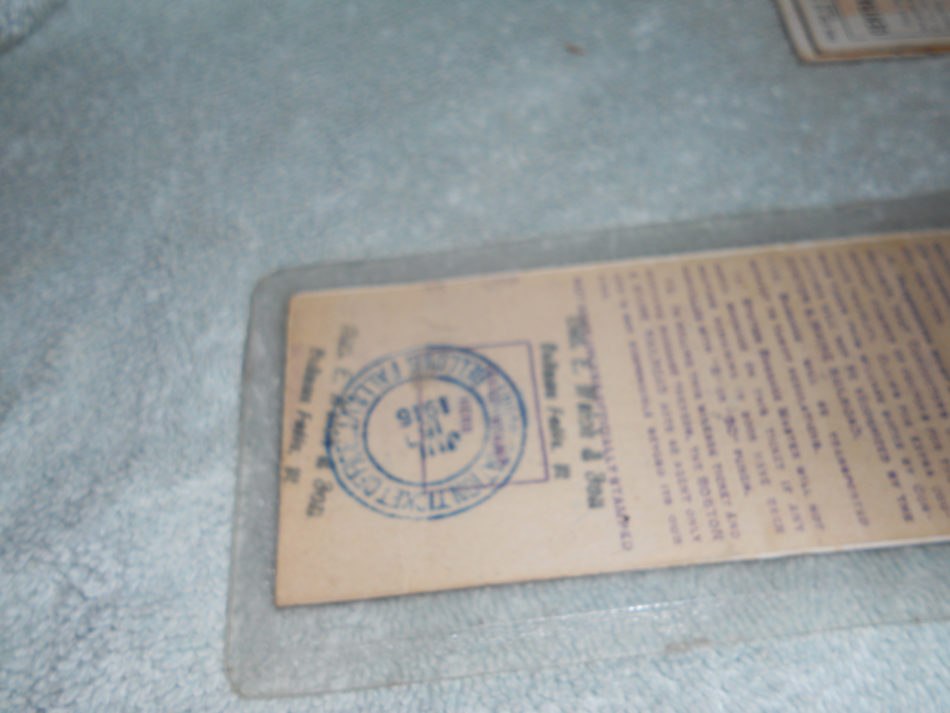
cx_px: 475
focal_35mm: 32
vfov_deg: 44.2
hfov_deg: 56.8
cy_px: 356
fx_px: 878
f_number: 8.8
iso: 80
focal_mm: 5.8
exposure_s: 1/25
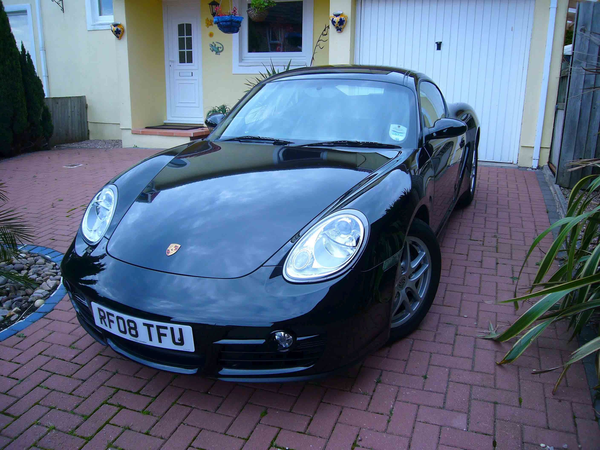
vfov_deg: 49.7
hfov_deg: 63.4
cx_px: 300
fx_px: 485
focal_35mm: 28
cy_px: 225
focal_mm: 4.6
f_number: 2.8
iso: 80
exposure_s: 1/160
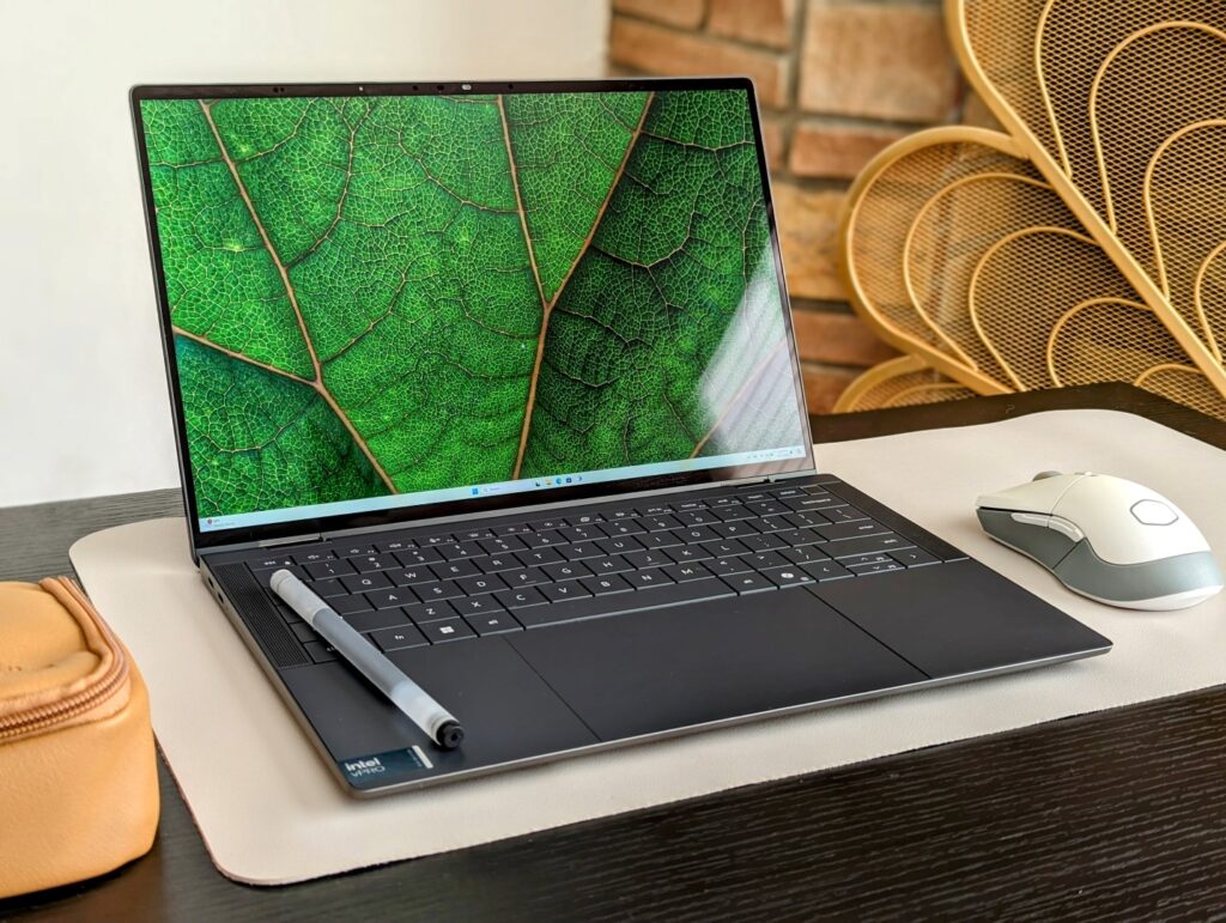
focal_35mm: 48
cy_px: 462
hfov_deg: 39.6
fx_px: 1702
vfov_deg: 30.3
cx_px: 613
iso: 47
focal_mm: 6.81
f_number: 1.85
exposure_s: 1/85.9
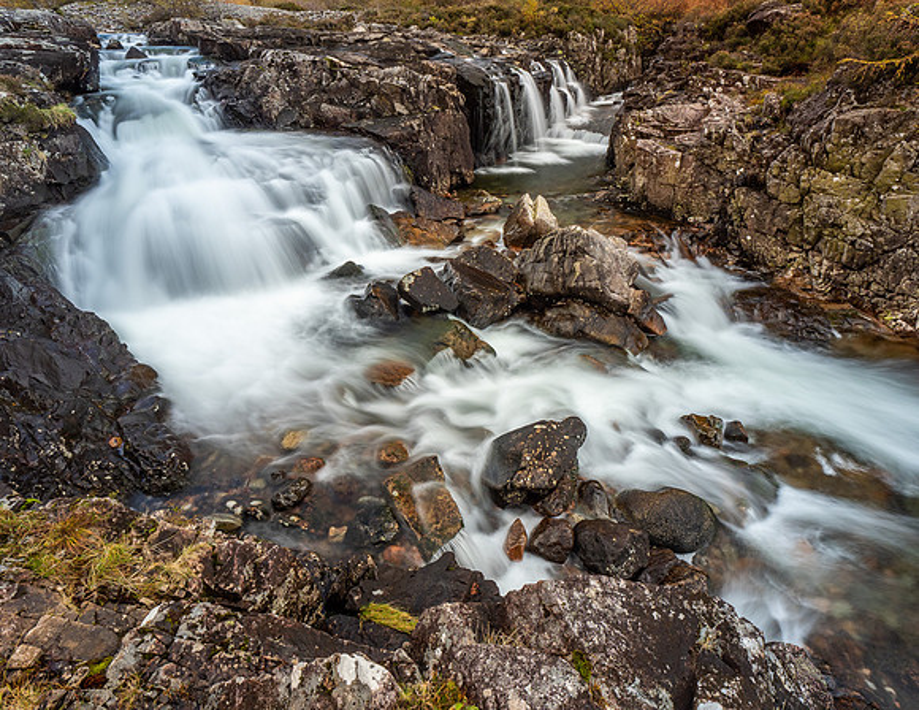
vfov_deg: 76.9
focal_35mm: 17
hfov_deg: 91.5
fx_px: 447
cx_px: 483
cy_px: 348
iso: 200
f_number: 7.1
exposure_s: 2
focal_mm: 8
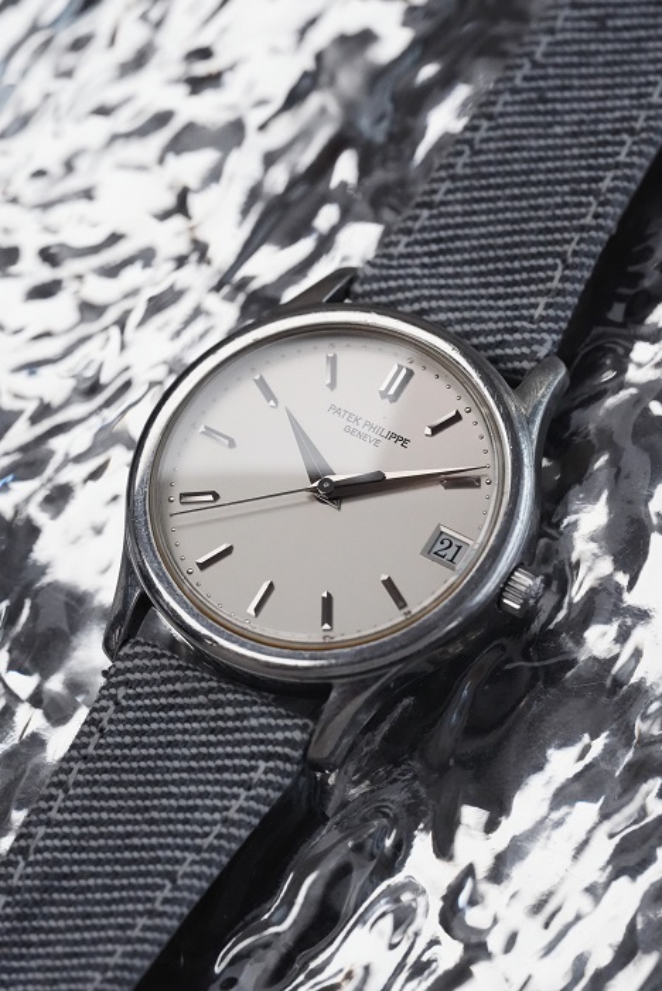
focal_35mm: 105
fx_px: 2893
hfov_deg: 13.1
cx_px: 331
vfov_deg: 19.4
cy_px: 496
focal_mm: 105
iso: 8000
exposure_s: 1/250
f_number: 8
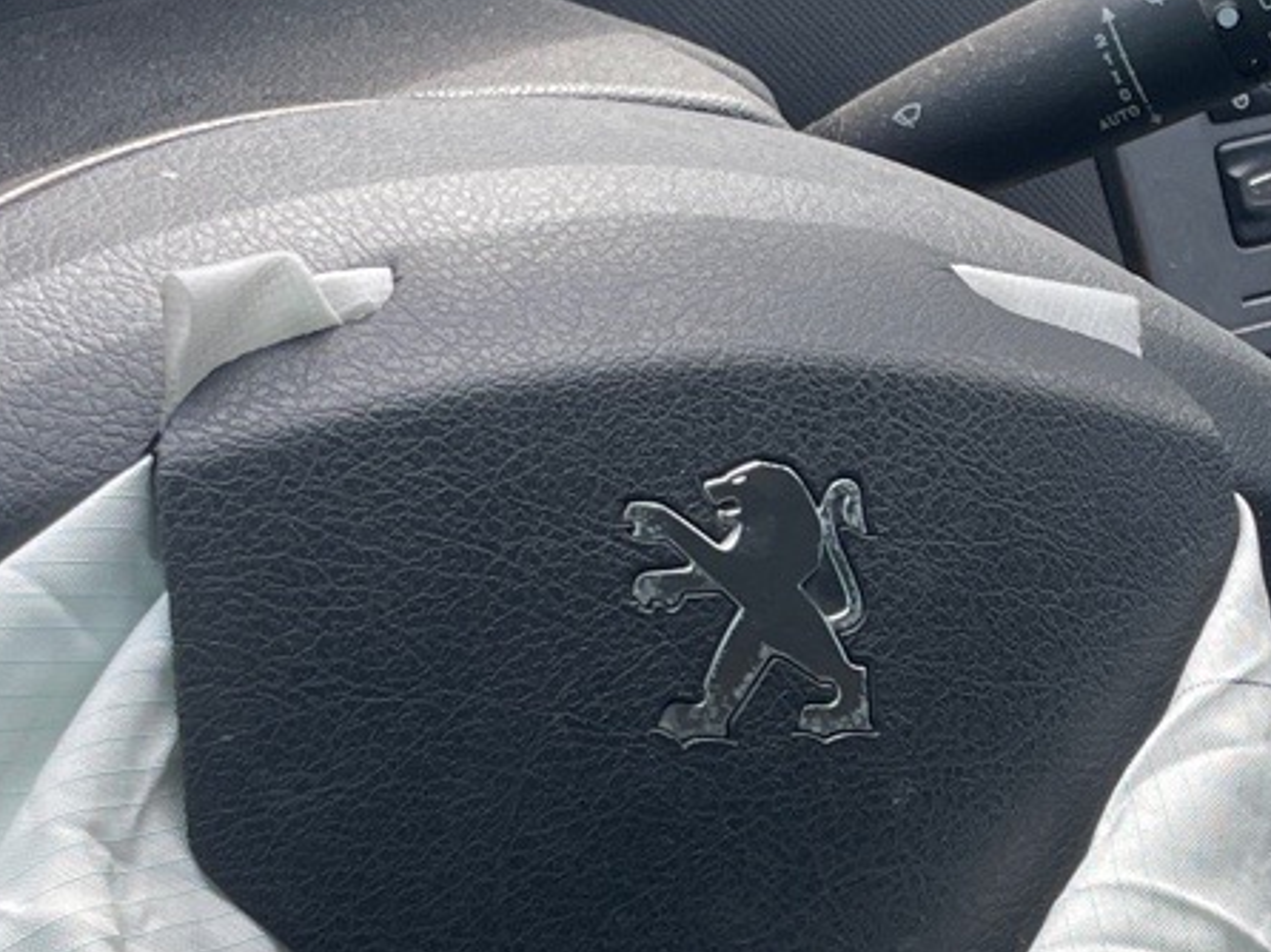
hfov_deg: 17.1
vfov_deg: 13.2
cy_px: 730
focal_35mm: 112
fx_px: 4110
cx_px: 1371
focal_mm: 4.2
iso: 32
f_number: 1.6
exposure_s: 1/443
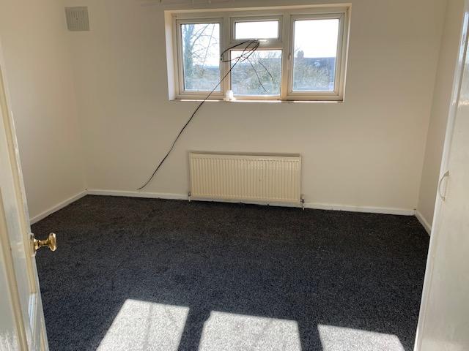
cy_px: 176
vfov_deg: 53.1
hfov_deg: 67.3
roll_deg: -0.6
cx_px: 234
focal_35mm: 26
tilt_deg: -15.4
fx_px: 352
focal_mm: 4.25
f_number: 1.8
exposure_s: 1/126
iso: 25
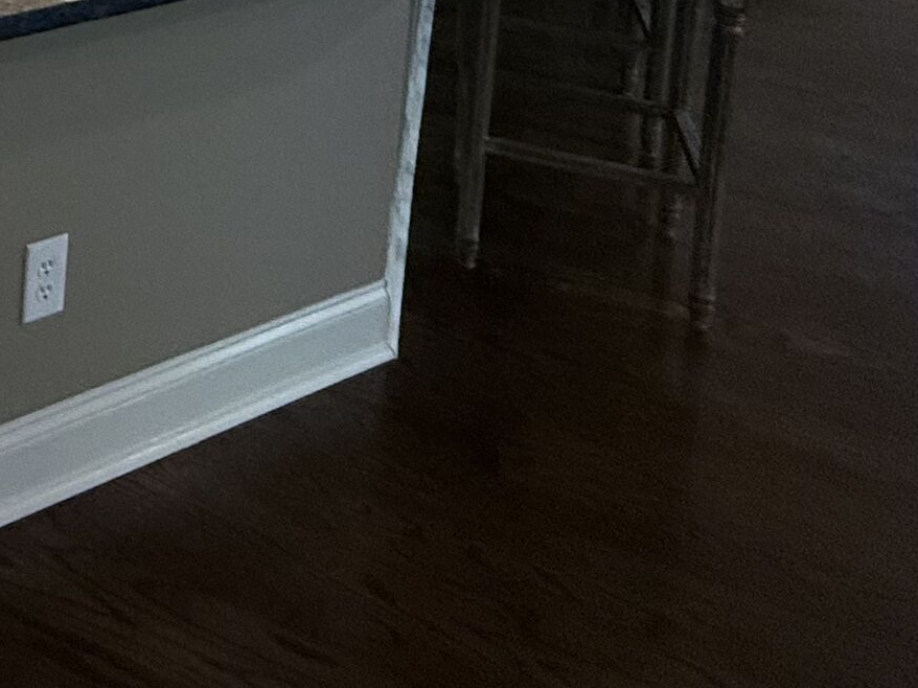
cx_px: -334
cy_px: -314
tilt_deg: -6.8
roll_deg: -1.3
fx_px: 1299
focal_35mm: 49
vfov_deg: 24.1
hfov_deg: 29.5
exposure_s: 1/60
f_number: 2.2
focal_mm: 2.22
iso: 320
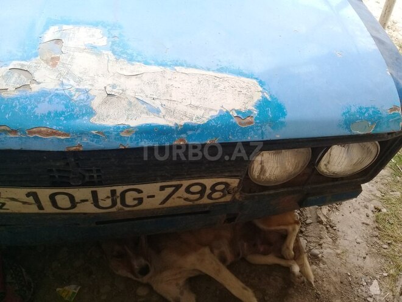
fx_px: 360
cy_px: 151
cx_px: 201
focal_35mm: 31
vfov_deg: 45.4
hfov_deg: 58.4
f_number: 2.2
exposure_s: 1/228
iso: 50
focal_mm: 3.3
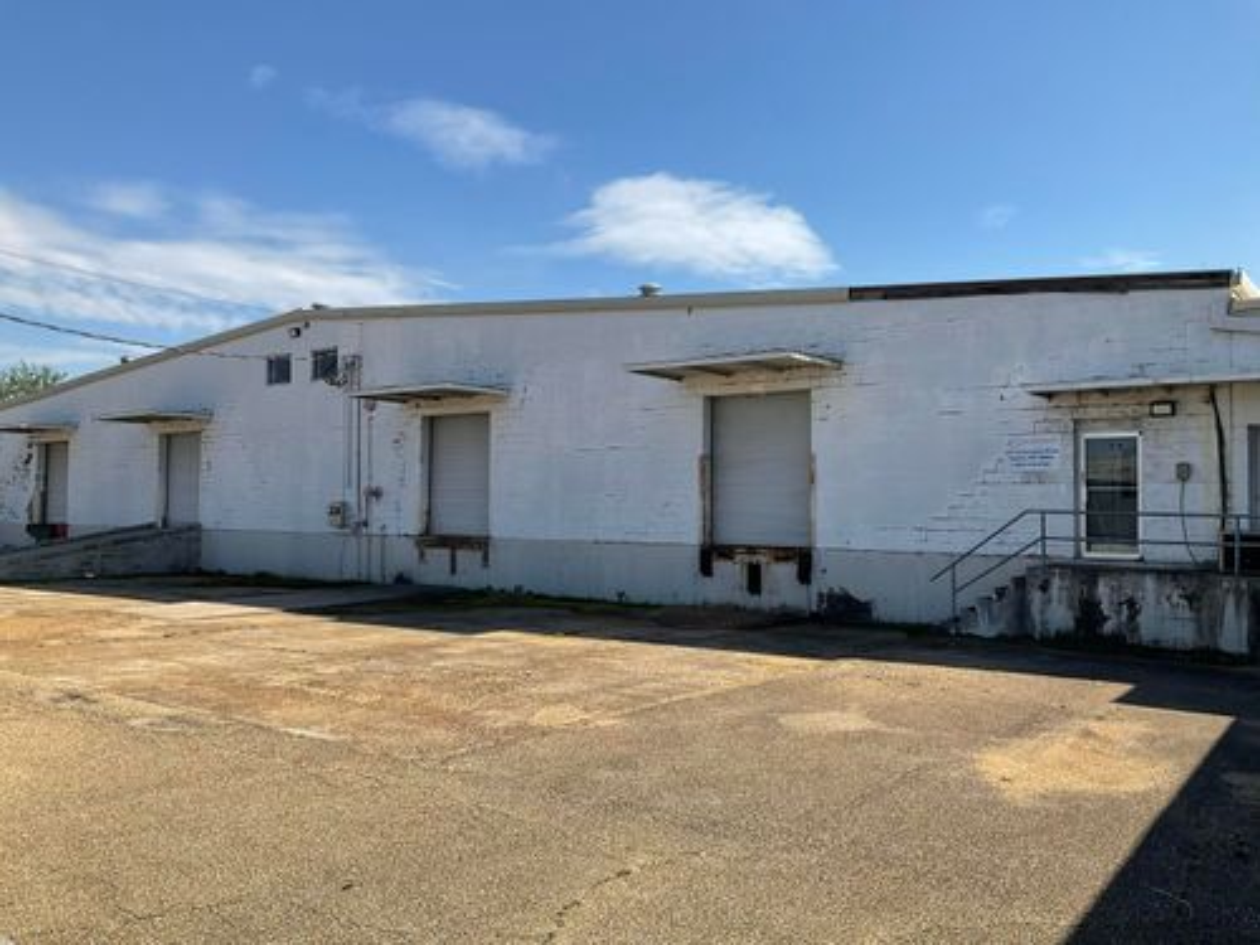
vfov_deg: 48.2
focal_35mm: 29
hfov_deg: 61.7
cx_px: 630
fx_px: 1056
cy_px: 472
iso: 16
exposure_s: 1/2141
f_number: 1.8
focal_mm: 3
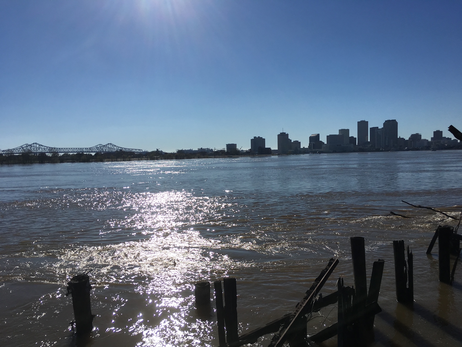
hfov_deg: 61.7
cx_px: 231
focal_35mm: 29
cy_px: 174
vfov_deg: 48.2
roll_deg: +1.1
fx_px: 387
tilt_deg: -2.7
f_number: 2.2
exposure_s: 1/7692
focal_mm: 4.15
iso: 25
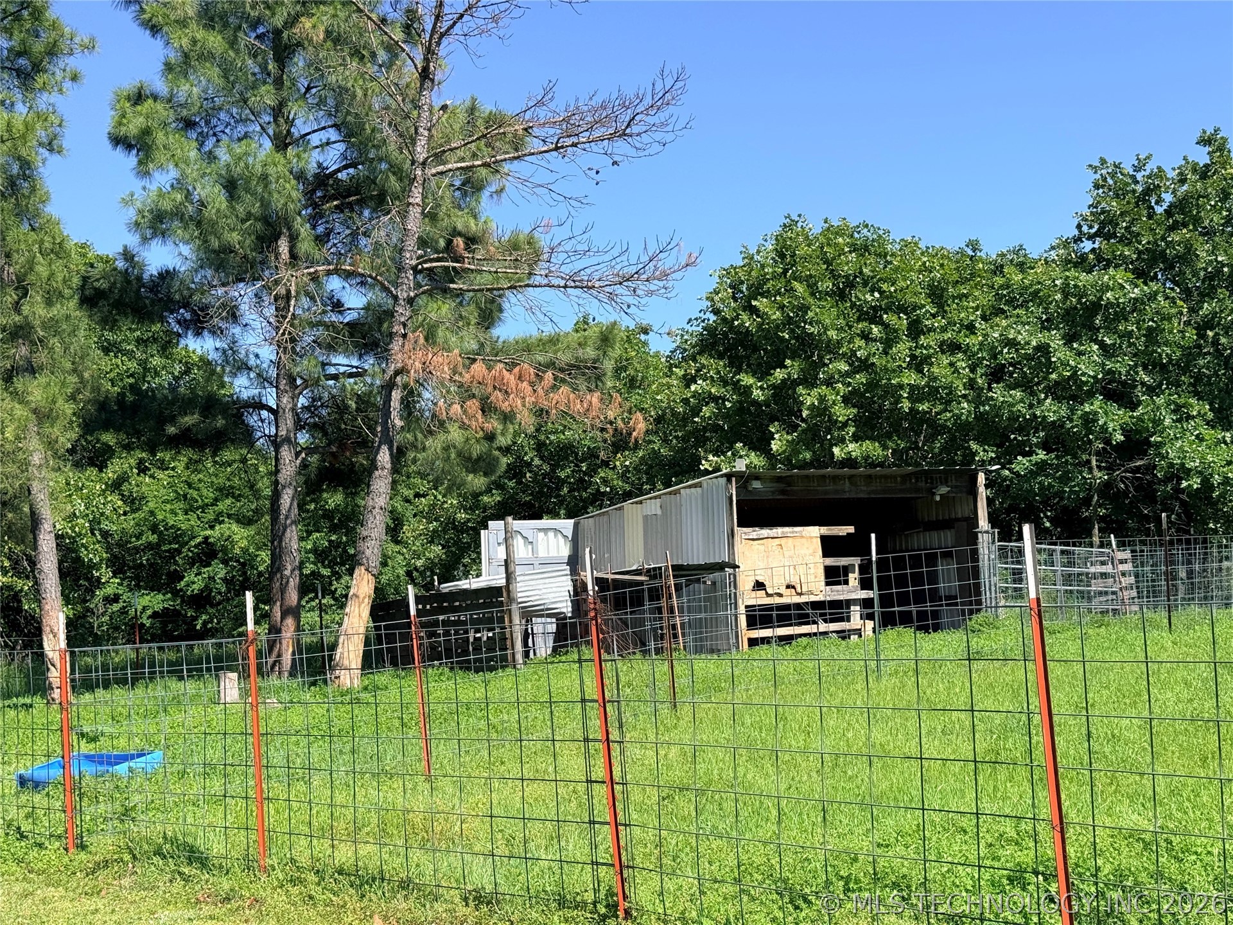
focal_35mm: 48
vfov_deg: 30.3
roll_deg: +2.5
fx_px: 1710
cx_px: 616
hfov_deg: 39.7
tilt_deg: +5.4
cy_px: 462
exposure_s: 1/3891
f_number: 1.78
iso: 100
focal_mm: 6.76
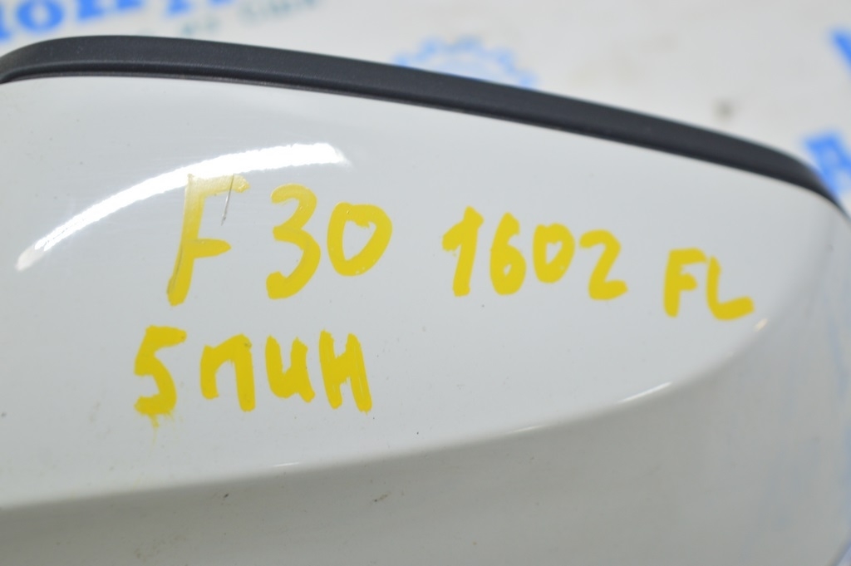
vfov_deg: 16.5
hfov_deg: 24.6
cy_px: 283
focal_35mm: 82
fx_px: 1949
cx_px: 426
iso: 400
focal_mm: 55
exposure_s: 1/20
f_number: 5.6
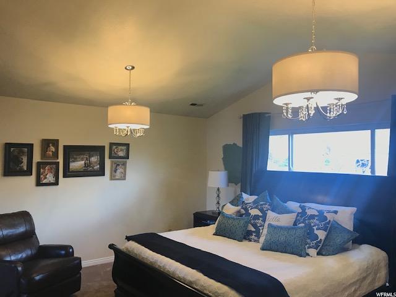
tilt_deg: +0.7
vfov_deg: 49.7
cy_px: 148
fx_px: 320
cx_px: 198
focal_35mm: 28
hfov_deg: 63.4
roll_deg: -0.3
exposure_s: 1/30
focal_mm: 3.99
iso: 32
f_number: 1.8
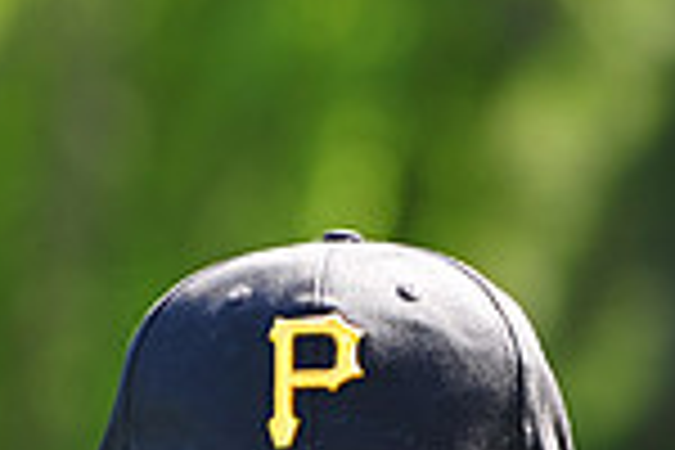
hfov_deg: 3.7
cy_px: 860
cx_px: 189
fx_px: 10518
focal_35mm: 561
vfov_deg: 2.4
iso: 200
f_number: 4.5
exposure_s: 1/320
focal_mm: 145
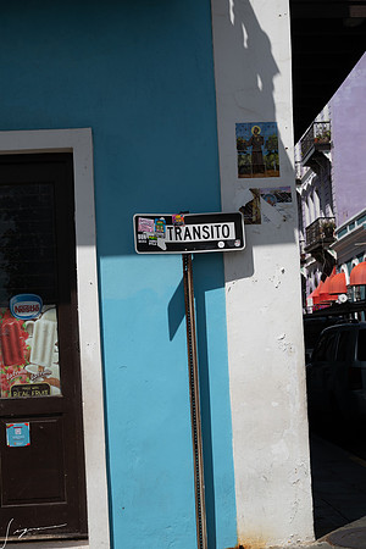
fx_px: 1067
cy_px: 274
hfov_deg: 19.5
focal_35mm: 70
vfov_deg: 28.8
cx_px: 183
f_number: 8
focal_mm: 70
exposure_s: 1/200
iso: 80
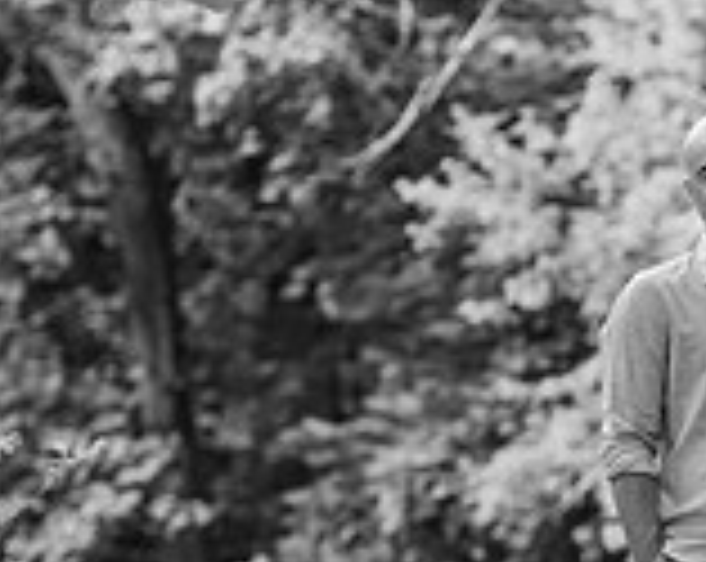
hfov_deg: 5.0
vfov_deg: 4.0
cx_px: 971
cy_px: 452
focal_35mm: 389
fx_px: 8113
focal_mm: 112
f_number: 4
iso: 200
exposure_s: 1/640
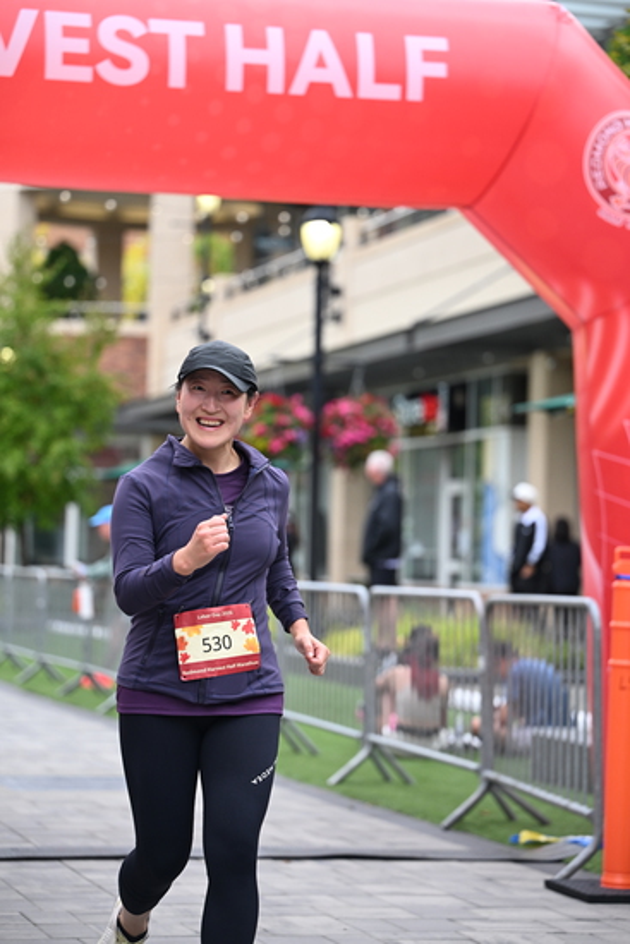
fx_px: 2492
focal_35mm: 95
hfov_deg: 14.4
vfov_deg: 21.5
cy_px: 472
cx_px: 315
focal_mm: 95
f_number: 2.8
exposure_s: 1/1600
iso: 640
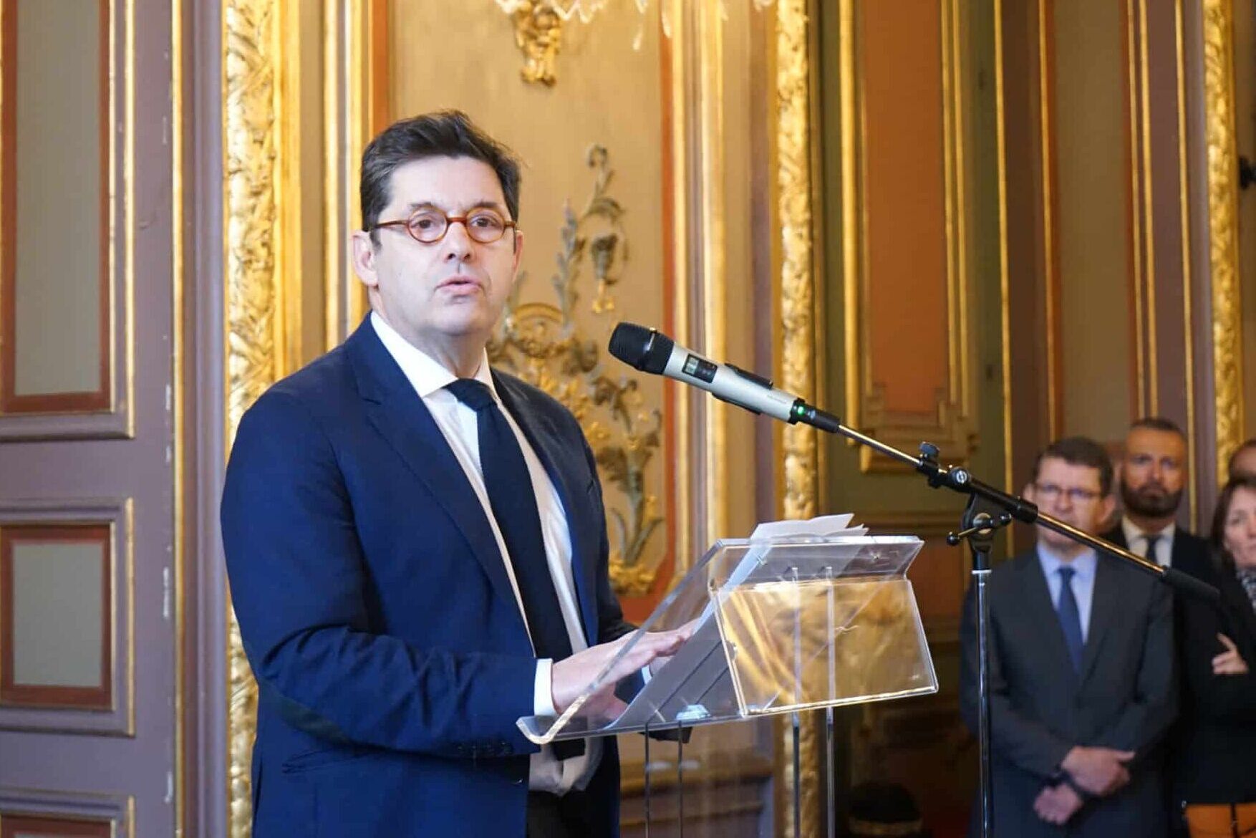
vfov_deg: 19.5
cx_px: 628
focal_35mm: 70
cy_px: 419
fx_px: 2442
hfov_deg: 28.8
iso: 6400
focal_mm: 70
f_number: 5.6
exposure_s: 1/80
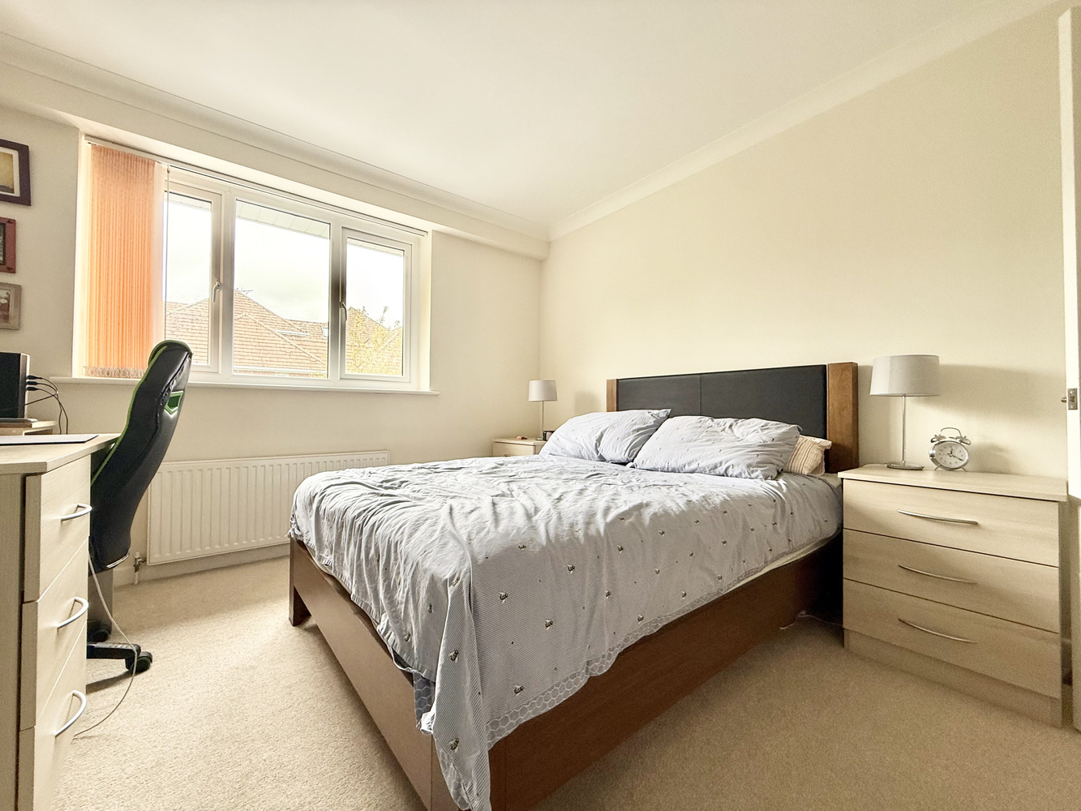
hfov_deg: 102.1
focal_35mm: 14
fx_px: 437
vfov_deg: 85.7
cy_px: 406
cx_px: 540
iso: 100
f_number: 2.2
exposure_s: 1/99
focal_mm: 2.22
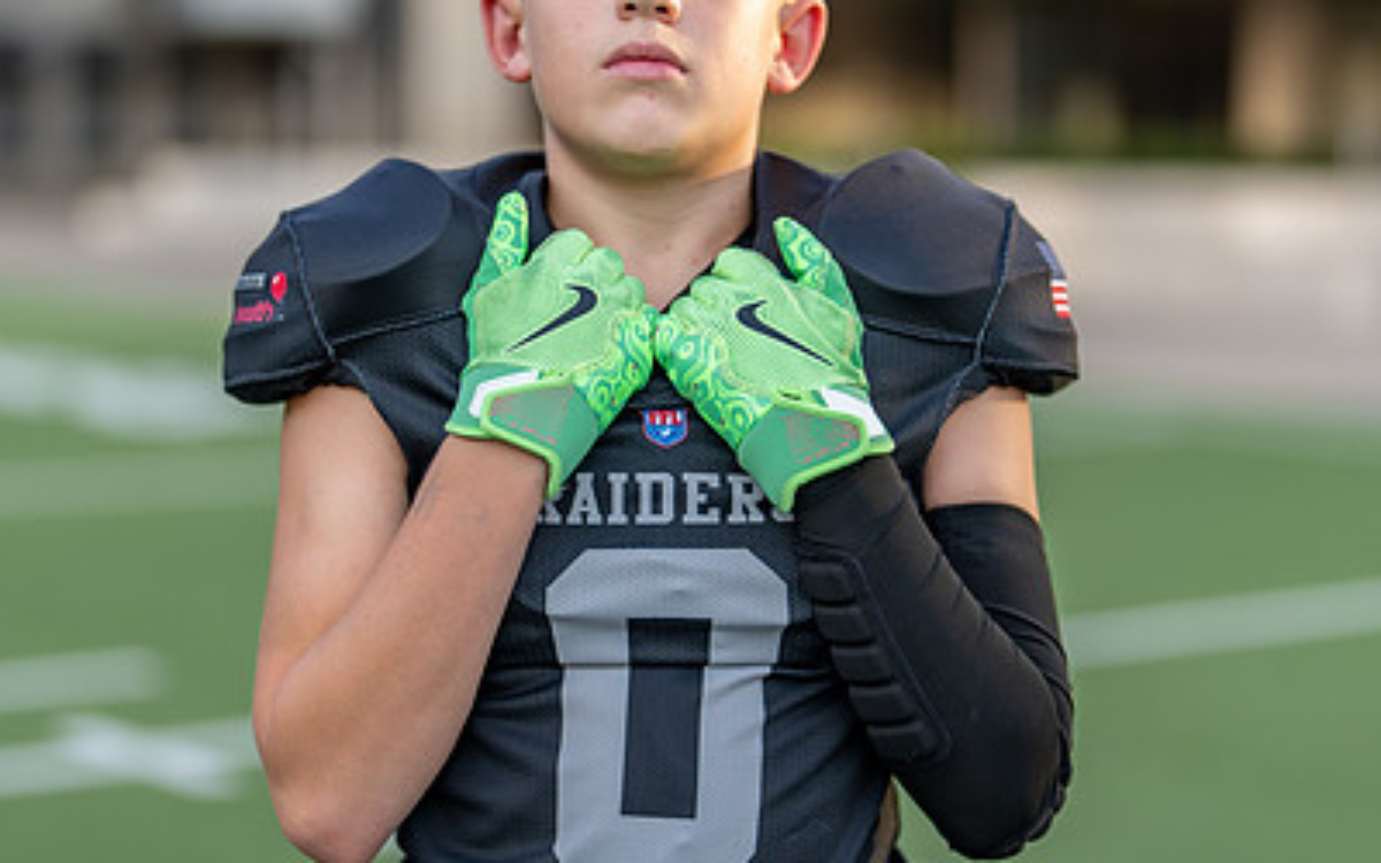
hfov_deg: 23.8
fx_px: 3274
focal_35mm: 87
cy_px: 375
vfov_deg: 15.0
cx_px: 662
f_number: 1.2
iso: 100
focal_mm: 50
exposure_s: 1/2000
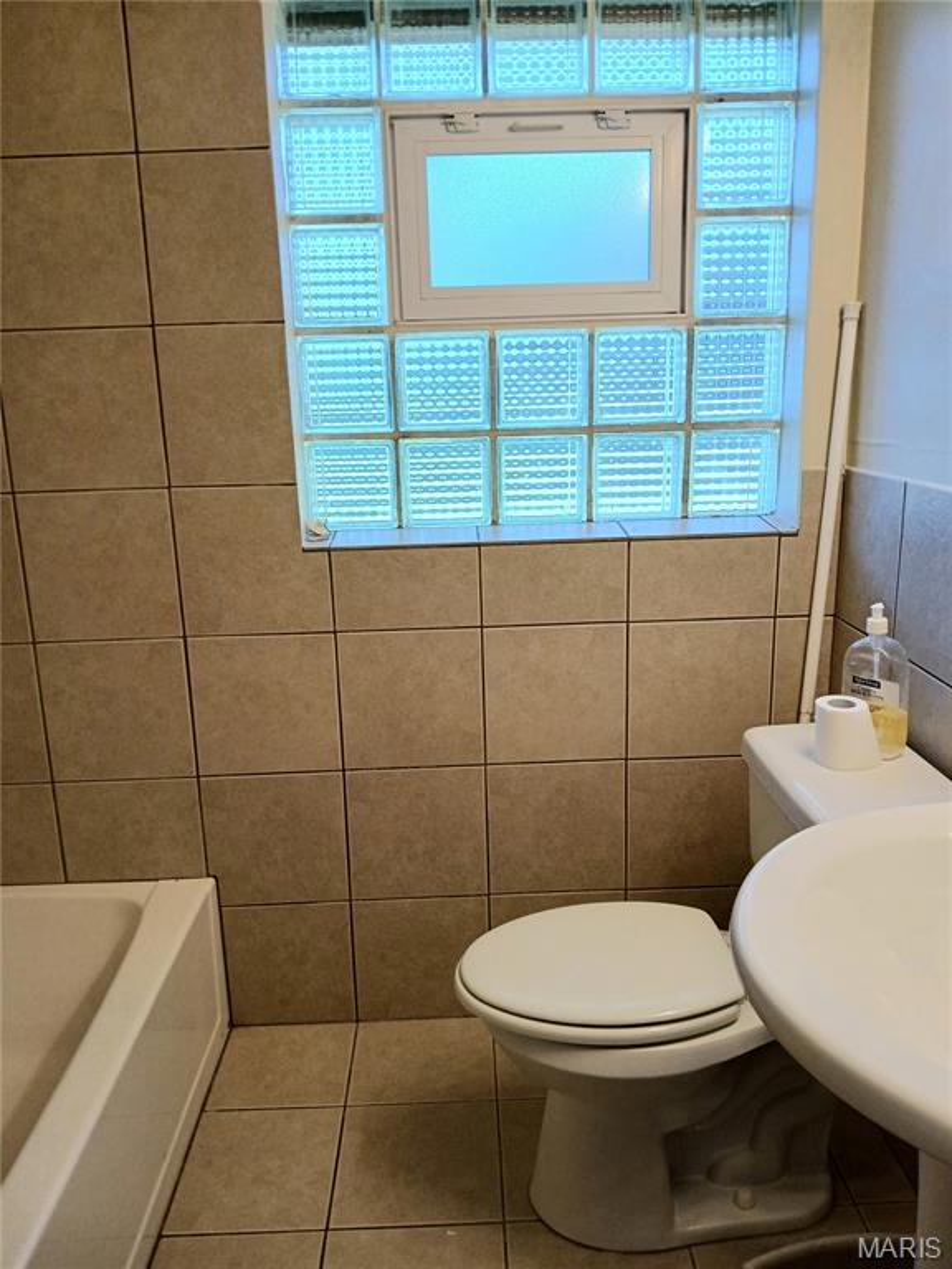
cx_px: 476
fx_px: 953
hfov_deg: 53.1
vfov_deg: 67.3
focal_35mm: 26
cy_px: 634
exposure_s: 1/60.2
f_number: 1.8
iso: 64
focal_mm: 3.98
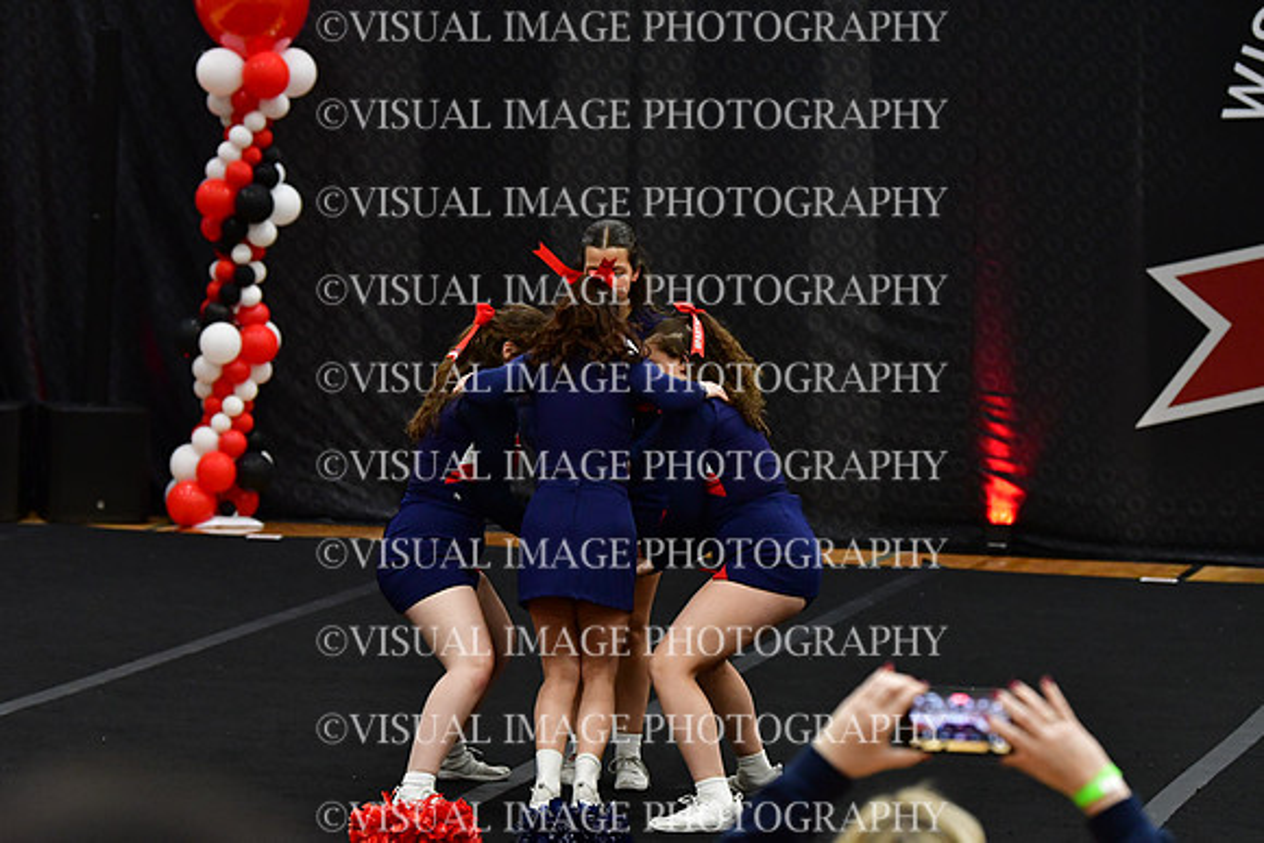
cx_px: 632
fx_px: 6321
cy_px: 422
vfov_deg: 7.6
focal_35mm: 180
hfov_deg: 11.4
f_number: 4
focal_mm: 120
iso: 4000
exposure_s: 1/500
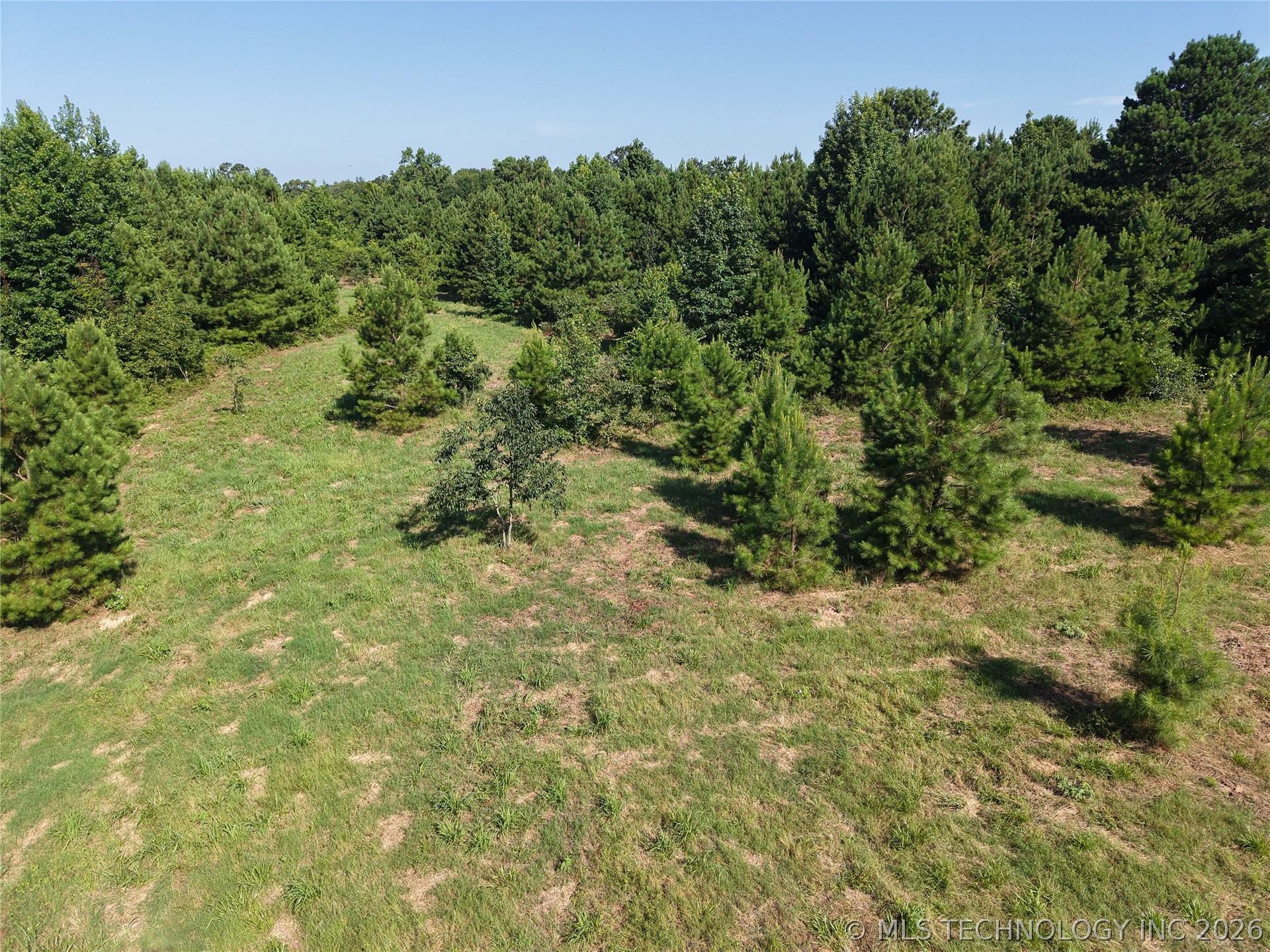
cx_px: 635
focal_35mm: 24
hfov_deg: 71.6
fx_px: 881
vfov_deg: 56.8
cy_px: 476
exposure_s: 1/2500
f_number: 1.8
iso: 150
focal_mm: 8.67
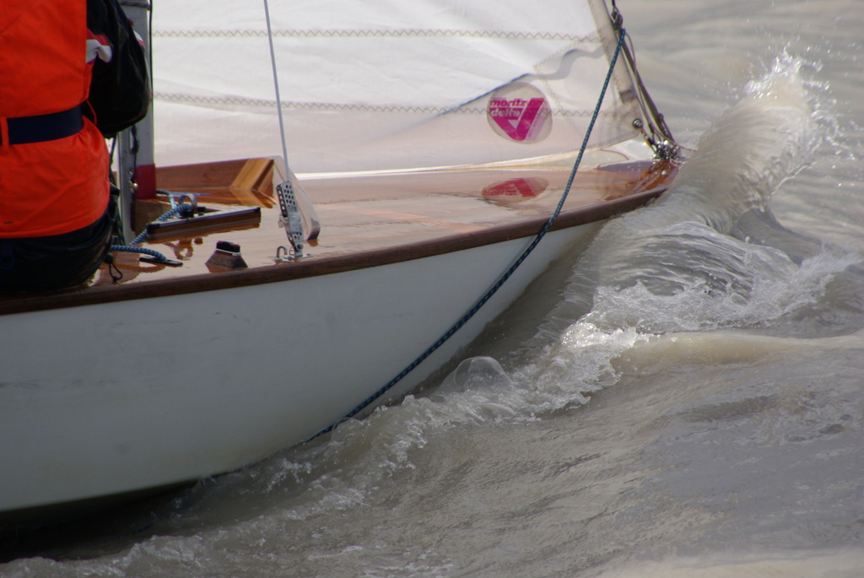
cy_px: 289
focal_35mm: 450
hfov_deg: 4.6
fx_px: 10811
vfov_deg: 3.1
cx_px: 432
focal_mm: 300
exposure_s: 1/350
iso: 100
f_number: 6.7
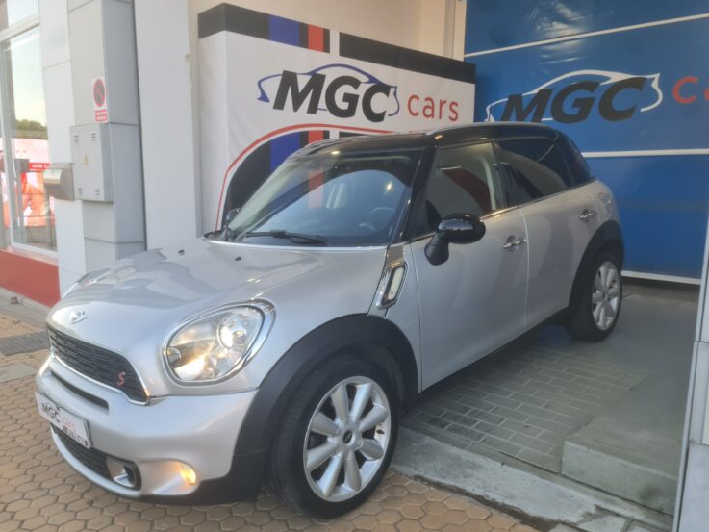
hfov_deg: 65.3
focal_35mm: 27
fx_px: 553
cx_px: 353
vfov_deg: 51.3
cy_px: 279
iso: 50
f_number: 1.8
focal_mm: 7
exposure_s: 1/100
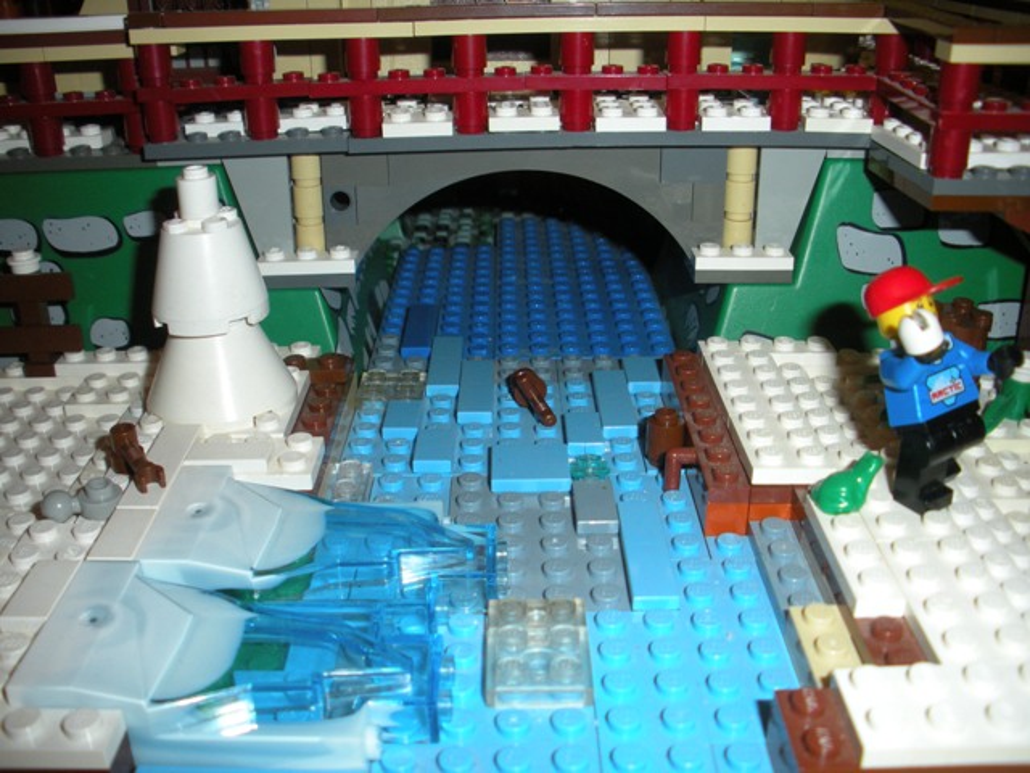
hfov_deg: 52.6
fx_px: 1041
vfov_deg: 40.7
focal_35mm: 35
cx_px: 515
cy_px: 386
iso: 200
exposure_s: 1/60
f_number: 3.5
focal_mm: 6.3
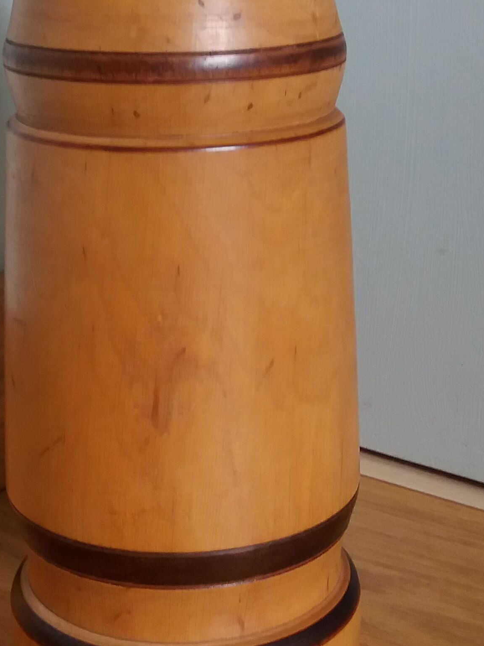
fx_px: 1398
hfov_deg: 19.6
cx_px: 193
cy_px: 288
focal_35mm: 75
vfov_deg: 26.0
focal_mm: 3.7
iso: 160
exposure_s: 1/25
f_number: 1.9
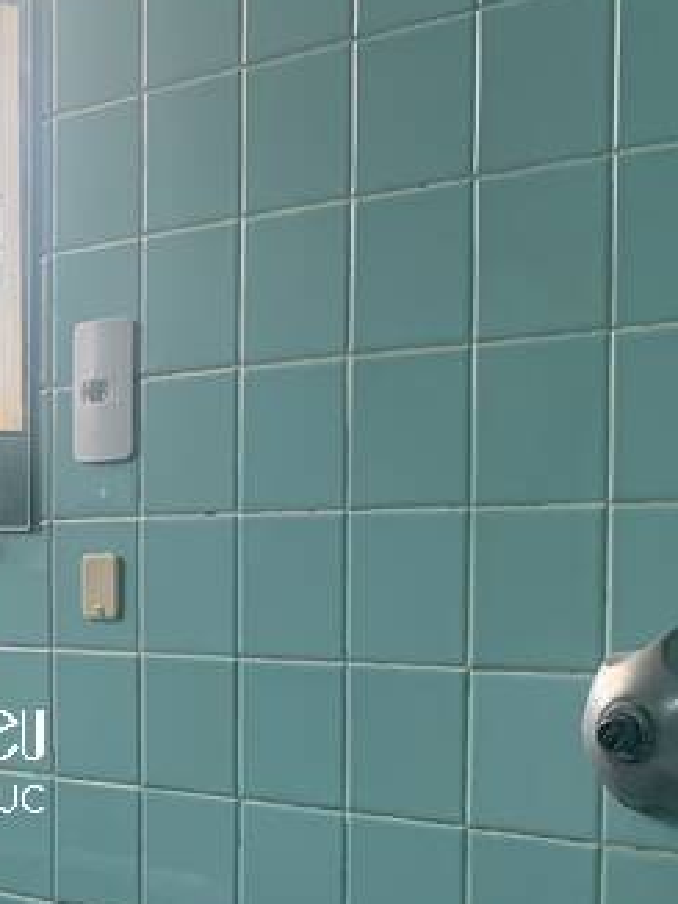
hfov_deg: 16.1
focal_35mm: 86
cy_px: 752
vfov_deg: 22.4
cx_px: -235
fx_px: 2247
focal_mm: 4.25
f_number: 1.8
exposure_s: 1/120
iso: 40
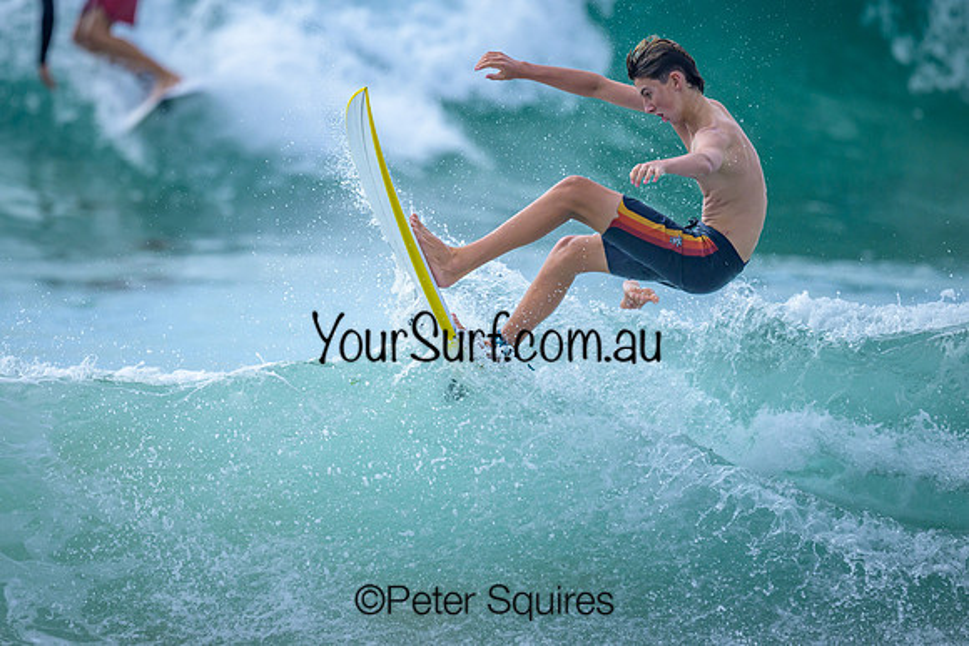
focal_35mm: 901
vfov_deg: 1.5
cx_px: 424
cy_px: 325
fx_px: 24259
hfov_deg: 2.3
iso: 720
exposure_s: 1/3200
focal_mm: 800
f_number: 6.3
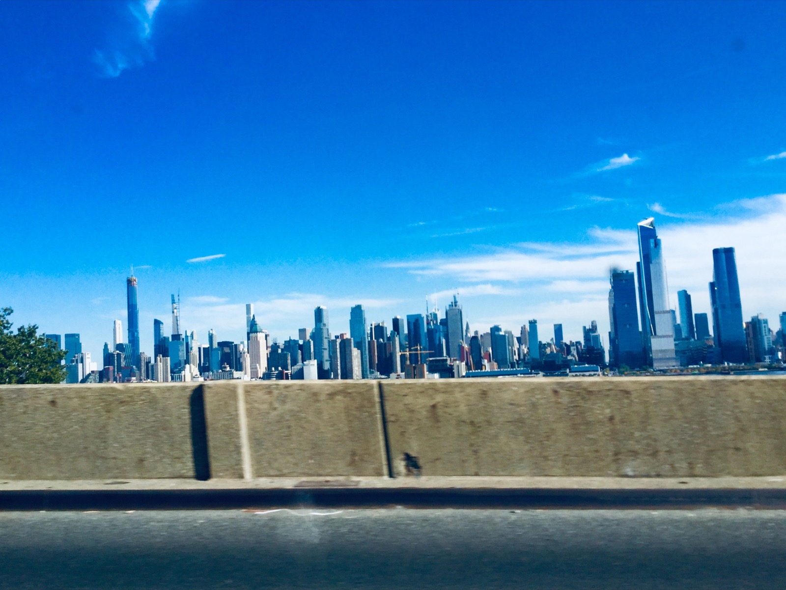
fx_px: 704
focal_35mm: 31
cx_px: 393
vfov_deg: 45.5
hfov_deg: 58.3
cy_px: 295
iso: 25
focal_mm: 3.3
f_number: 2.4
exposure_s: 1/328
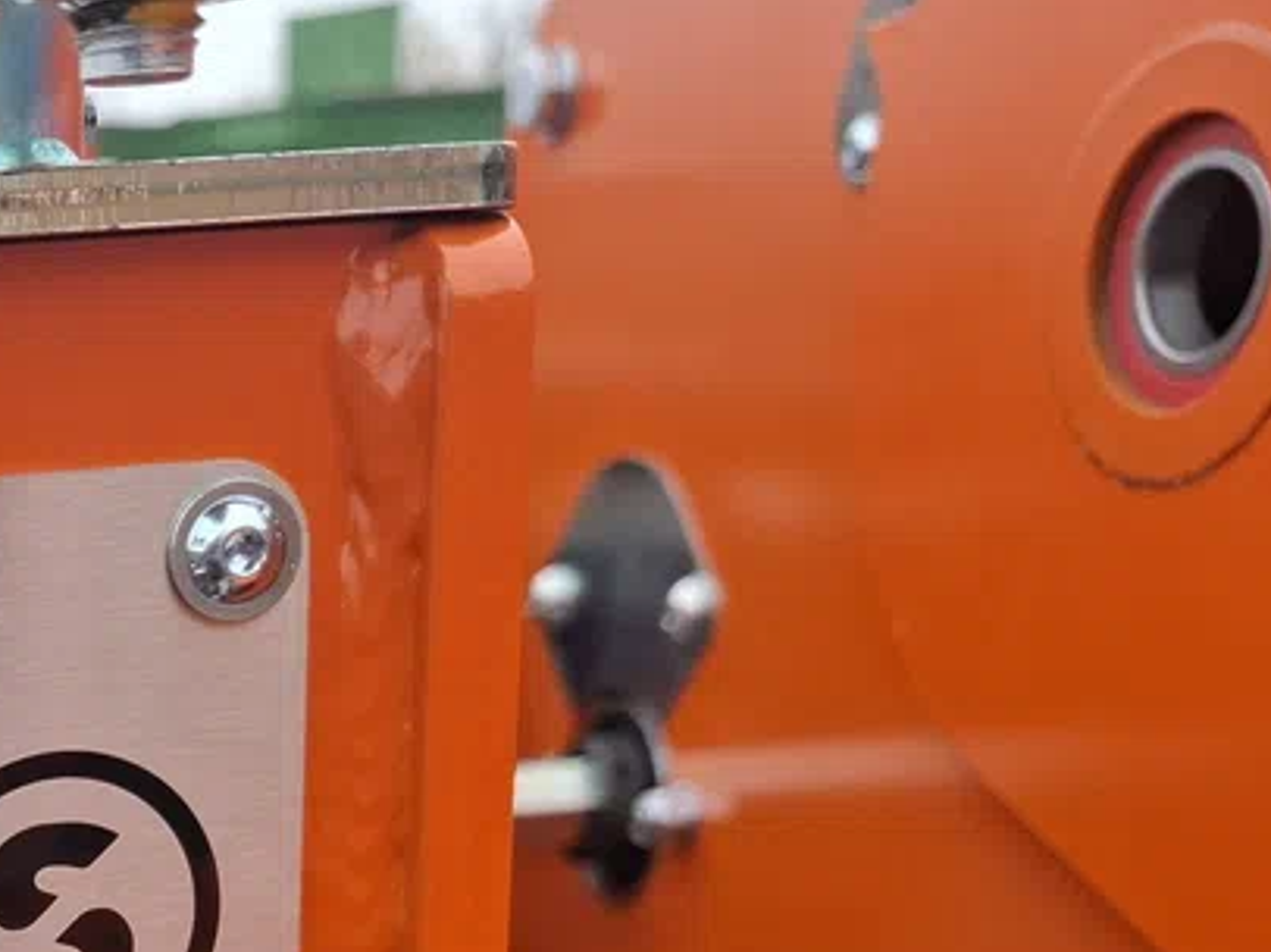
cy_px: 1353
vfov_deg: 19.3
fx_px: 2495
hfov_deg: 24.7
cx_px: -398
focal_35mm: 68
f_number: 1.8
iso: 50
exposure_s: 1/188
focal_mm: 5.54
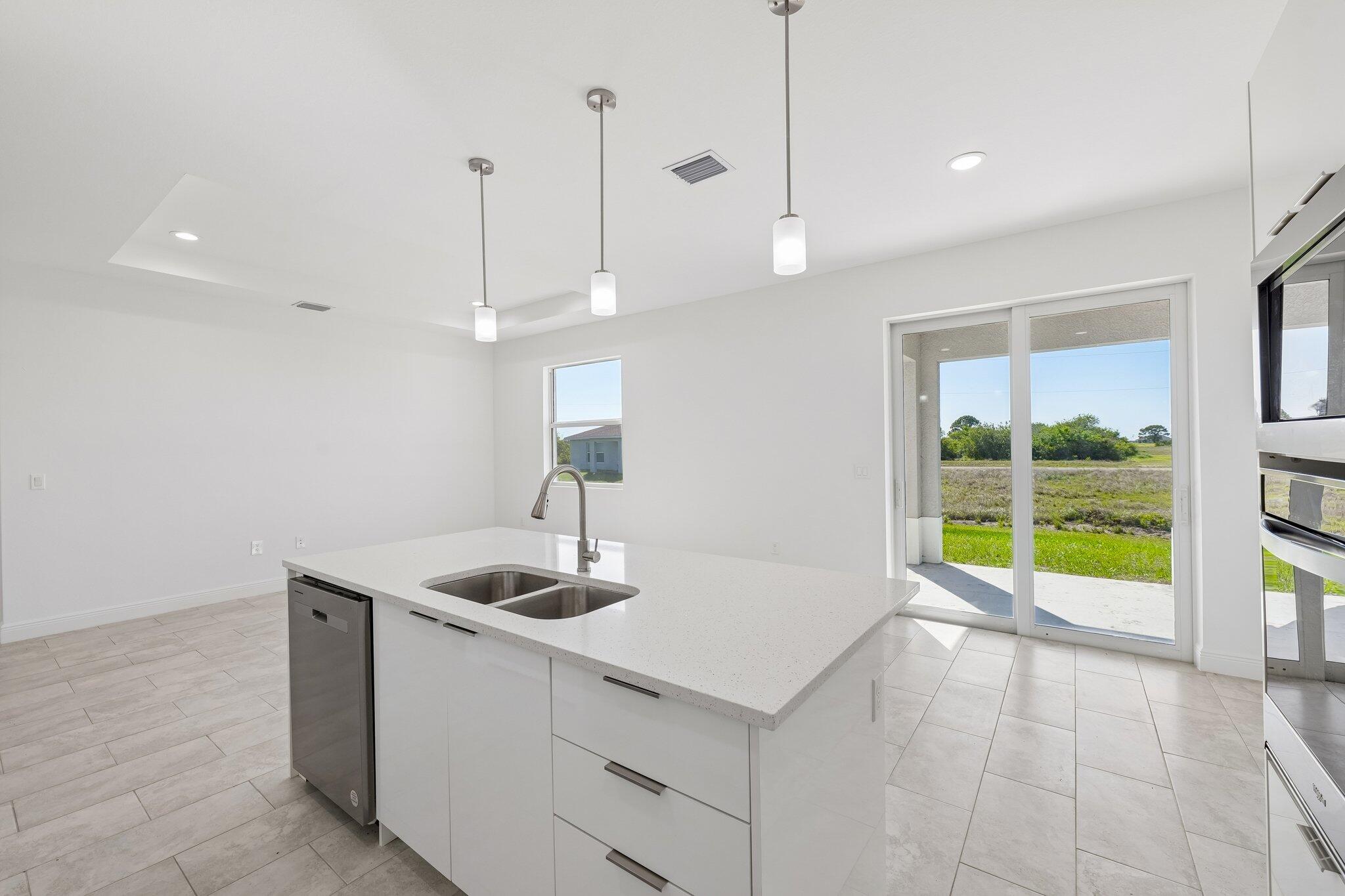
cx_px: 672
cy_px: 448
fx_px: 523
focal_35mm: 14
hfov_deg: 104.3
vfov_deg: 81.2
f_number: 8
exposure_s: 1/200
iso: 400
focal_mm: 14
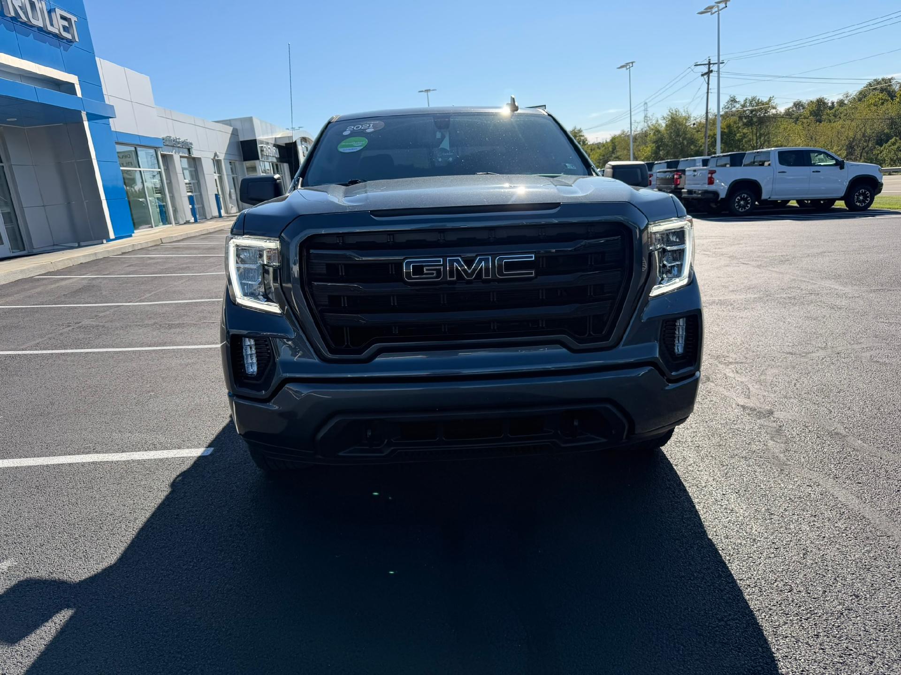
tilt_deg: -12.6
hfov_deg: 71.6
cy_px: 338
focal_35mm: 24
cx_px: 450
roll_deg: +7.1
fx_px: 625
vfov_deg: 56.8
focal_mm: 6.76
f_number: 1.78
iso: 80
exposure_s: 1/3279
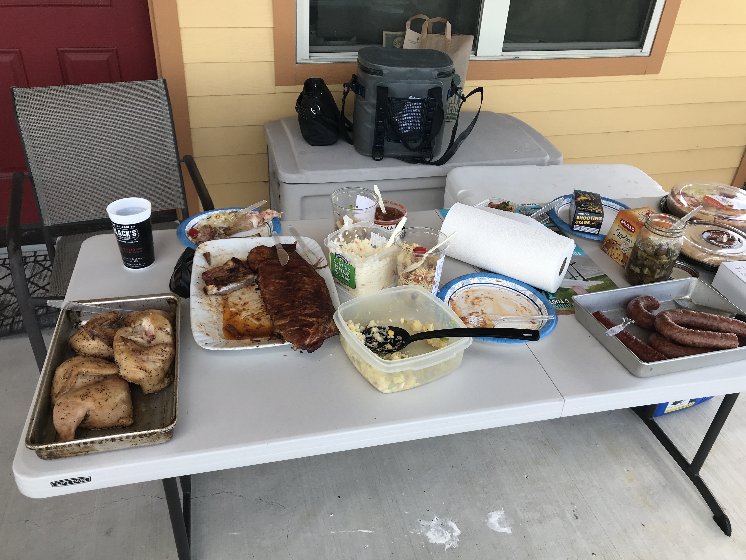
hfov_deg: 63.4
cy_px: 280
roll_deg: -3.6
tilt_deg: -33.6
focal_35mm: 28
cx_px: 373
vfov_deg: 49.7
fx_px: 603
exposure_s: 1/347
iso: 20
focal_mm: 3.99
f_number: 1.8
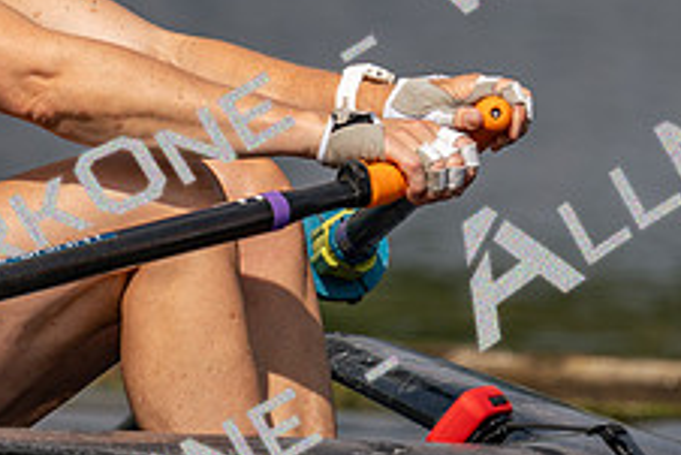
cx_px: 205
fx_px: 22638
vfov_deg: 1.2
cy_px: 65
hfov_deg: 1.7
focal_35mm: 1196
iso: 160
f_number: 6.3
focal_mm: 467
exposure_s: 1/1600
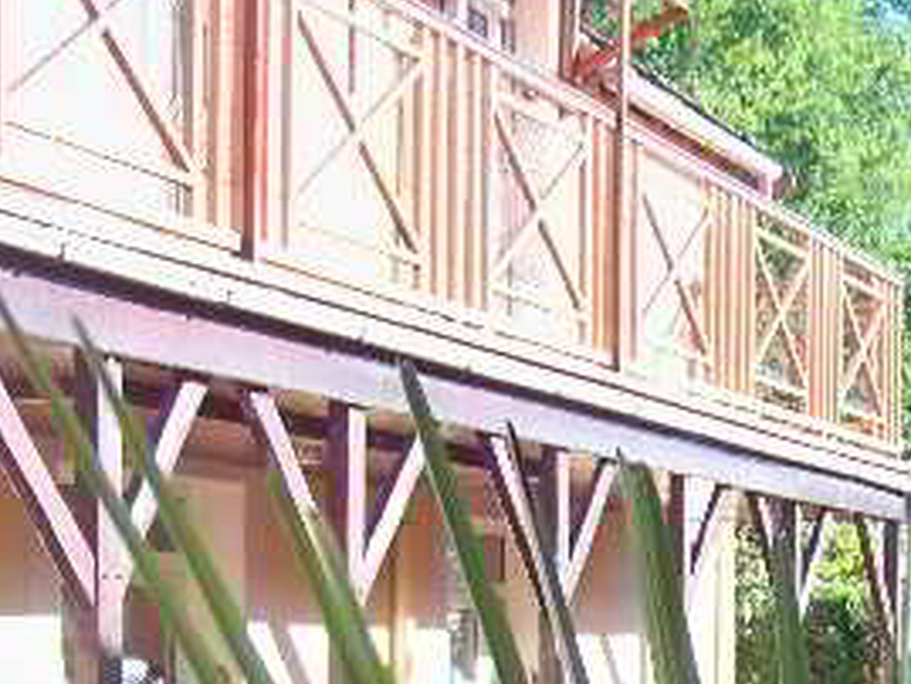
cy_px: 863
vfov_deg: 14.5
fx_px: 2580
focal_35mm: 98
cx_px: 1189
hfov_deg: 18.6
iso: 80
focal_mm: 5.85
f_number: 2.8
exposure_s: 1/125
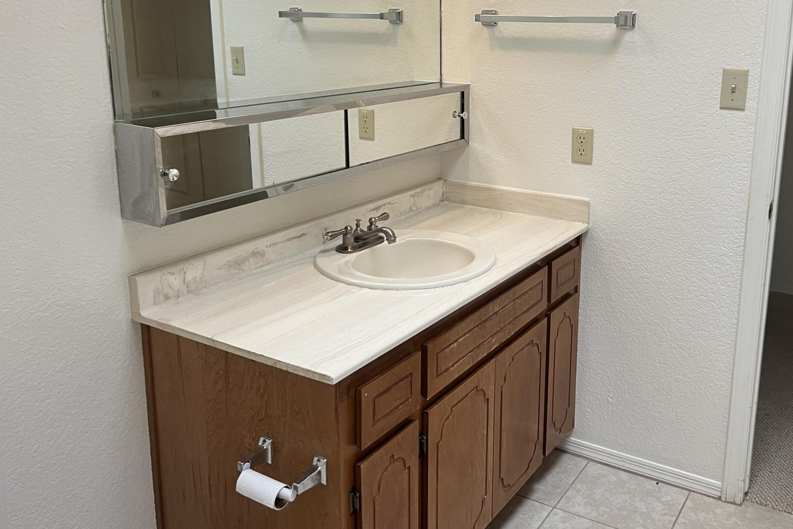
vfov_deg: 37.6
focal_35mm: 35
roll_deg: -0.5
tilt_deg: -12.3
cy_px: 197
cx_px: 480
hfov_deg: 54.0
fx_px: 771
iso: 100
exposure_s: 1/60
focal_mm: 5.7
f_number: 1.5
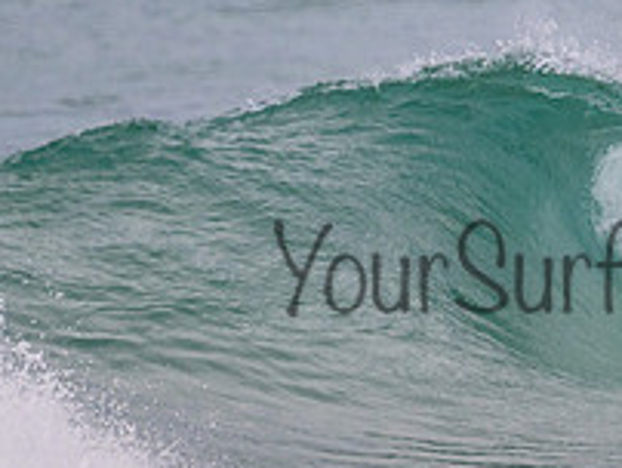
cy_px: 242
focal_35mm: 2205
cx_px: 591
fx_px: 39668
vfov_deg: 0.7
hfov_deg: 0.9
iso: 1250
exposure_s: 1/2000
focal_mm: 800
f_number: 11
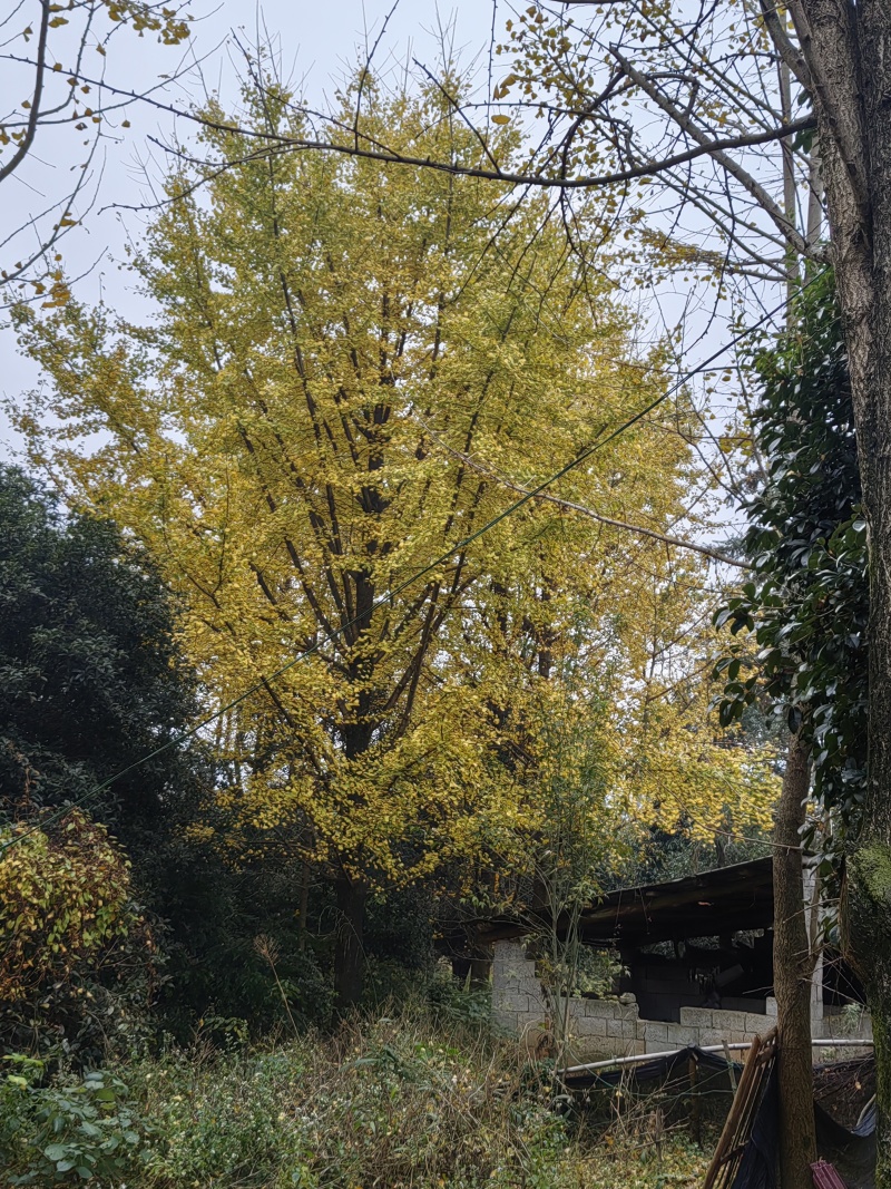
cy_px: 594
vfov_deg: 45.8
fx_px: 1407
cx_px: 446
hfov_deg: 35.1
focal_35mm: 41
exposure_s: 1/860
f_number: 1.9
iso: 50
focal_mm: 5.52
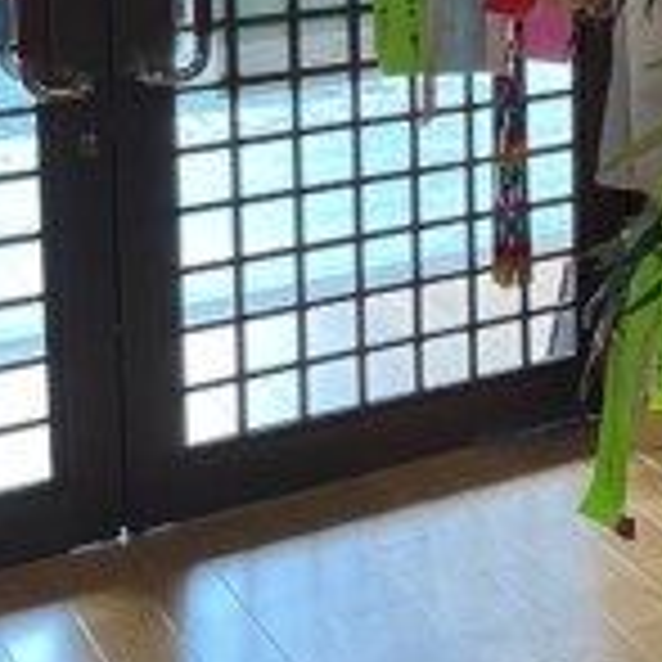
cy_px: -176
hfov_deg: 15.9
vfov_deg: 17.4
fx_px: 2034
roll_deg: -0.5
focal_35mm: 94
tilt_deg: -6.1
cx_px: 1162
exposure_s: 1/60
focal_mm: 5.7
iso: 100
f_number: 1.5
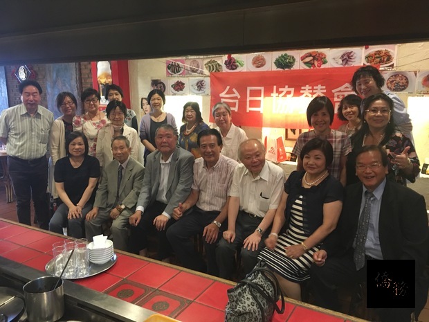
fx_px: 359
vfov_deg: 48.2
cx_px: 214
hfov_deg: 61.7
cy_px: 161
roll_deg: -0.3
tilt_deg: -11.4
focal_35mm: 29
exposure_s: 1/15
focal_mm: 4.15
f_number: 2.2
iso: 400
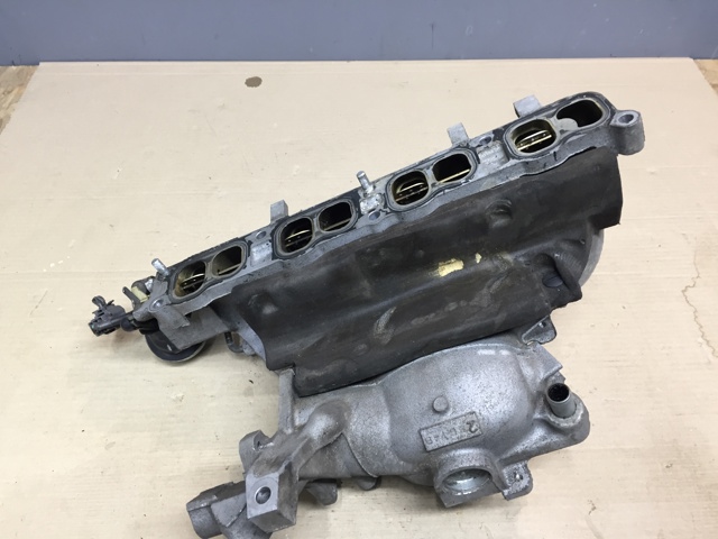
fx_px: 602
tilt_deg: -49.1
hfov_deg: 61.7
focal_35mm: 29
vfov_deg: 48.2
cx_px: 359
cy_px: 270
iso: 80
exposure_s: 1/33
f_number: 2.2
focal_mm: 4.15
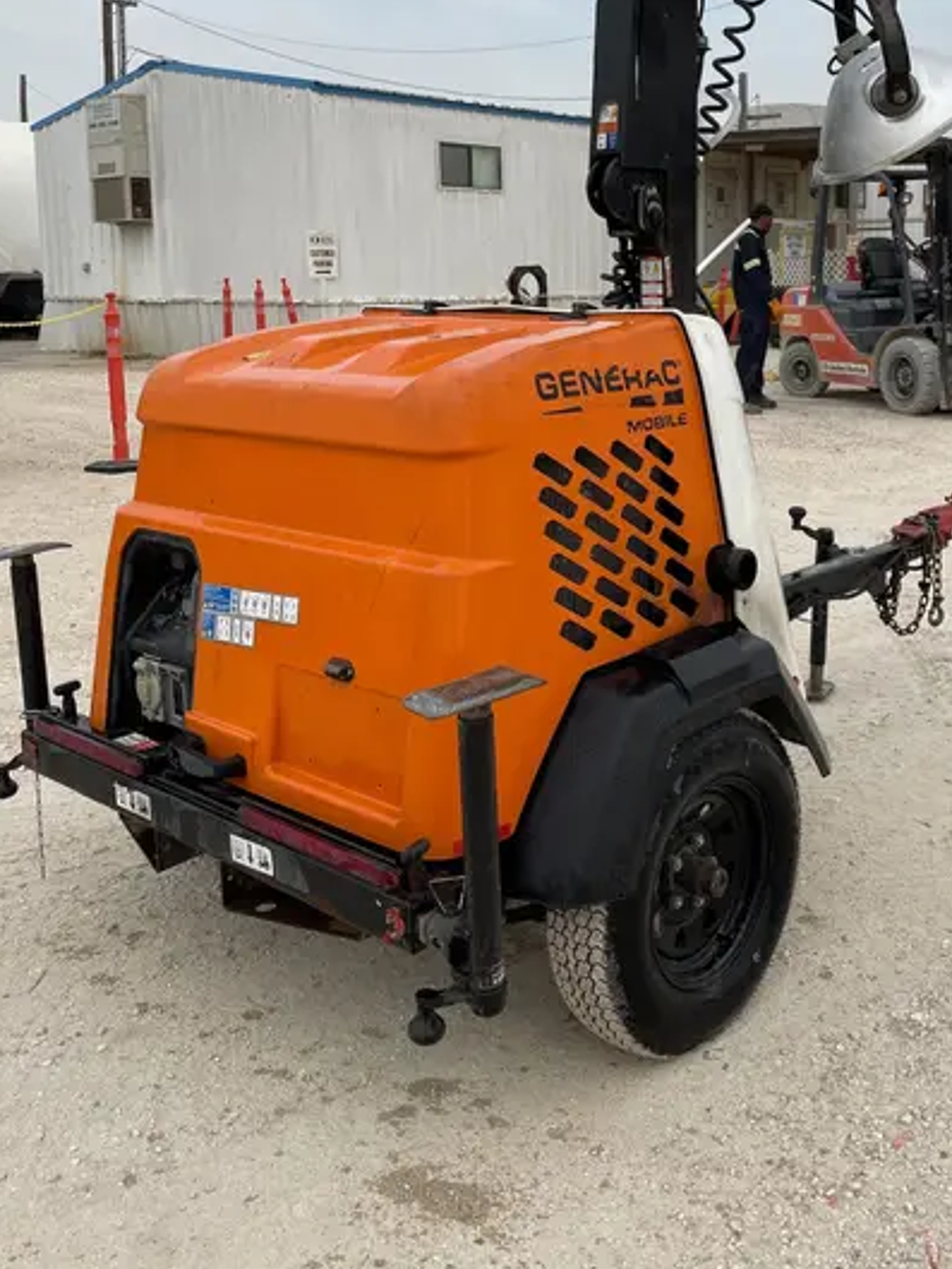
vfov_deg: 50.4
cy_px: 426
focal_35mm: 36
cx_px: 576
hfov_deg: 39.5
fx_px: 1320
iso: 32
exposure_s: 1/3205
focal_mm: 4.2
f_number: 1.6
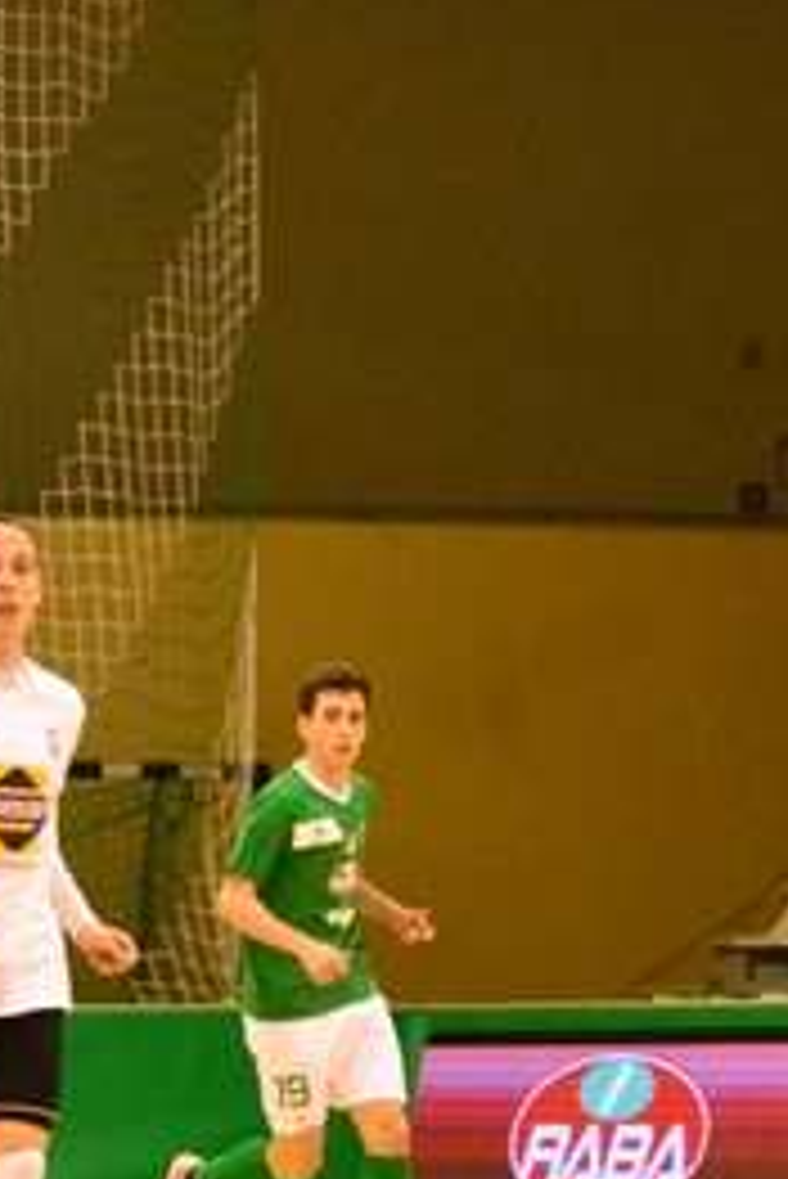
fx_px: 10492
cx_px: 1590
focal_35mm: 320
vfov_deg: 6.4
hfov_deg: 4.2
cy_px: 950
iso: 6400
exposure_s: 1/400
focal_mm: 70
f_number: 5.6
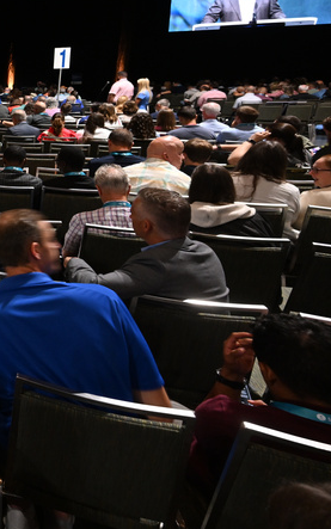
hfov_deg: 22.5
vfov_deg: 55.7
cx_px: -260
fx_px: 476
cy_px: 141
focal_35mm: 33
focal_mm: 14
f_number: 5.6
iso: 1600
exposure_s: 1/15
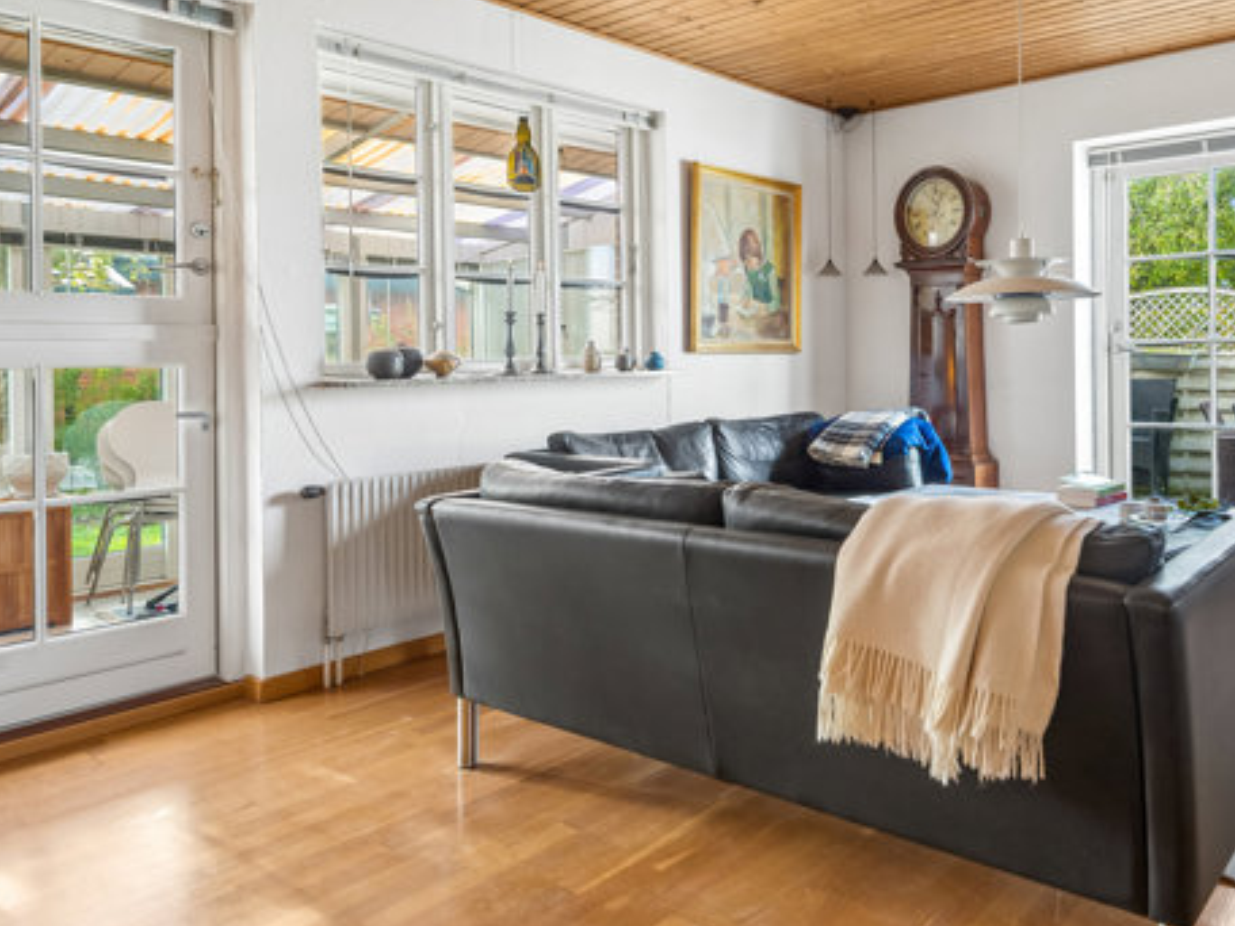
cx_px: 823
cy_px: 353
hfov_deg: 63.7
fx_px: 963
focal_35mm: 27
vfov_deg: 50.9
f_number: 9
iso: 320
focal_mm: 16
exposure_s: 1/10
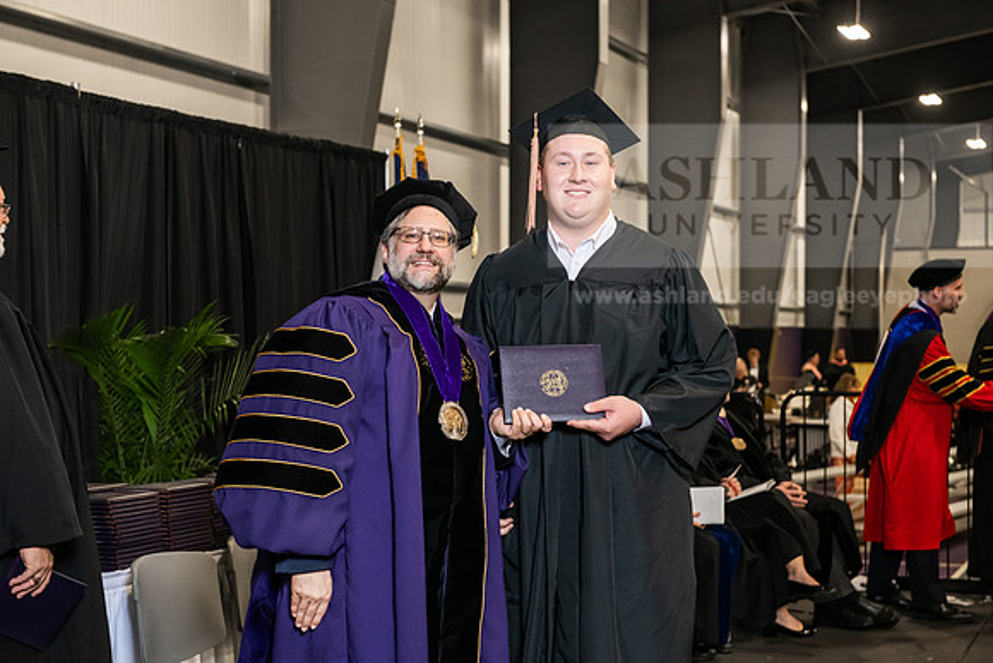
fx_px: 1821
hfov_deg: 30.5
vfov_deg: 20.6
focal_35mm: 66
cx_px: 496
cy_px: 332
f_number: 5
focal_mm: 66
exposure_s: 1/200
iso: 2500
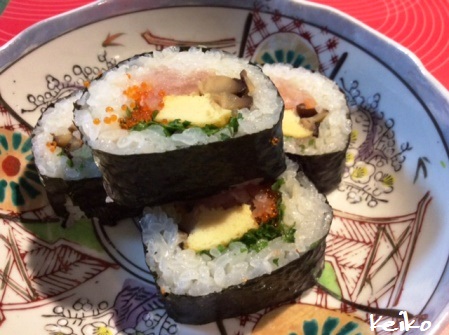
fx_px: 414
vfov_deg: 44.0
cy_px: 168
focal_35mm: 32
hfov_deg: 56.9
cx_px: 224
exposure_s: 1/24
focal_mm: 3.3
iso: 250
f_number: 2.4
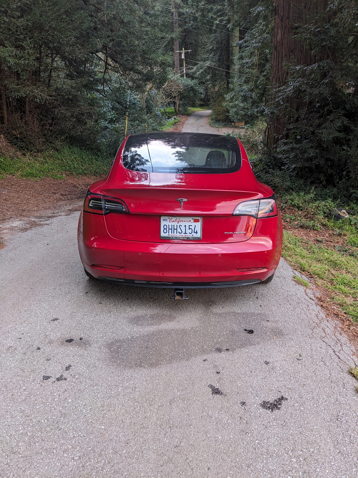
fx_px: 372
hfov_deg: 51.4
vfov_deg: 65.3
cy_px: 239
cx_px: 179
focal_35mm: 27
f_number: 1.73
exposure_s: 1/37.4
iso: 49
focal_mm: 4.38
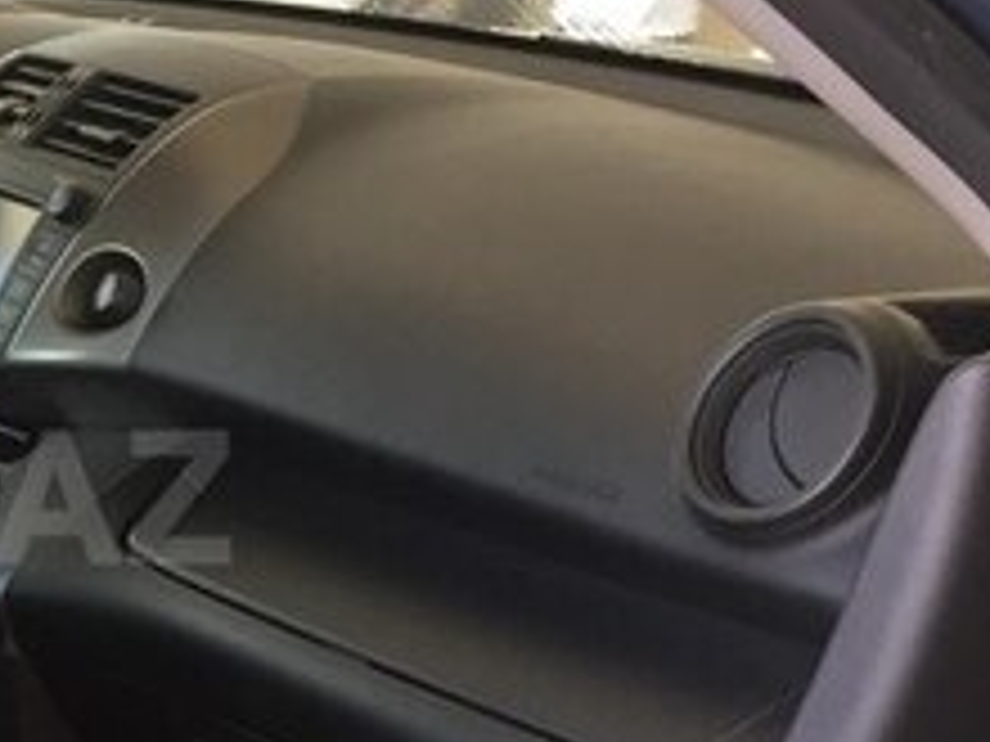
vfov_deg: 16.9
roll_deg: -3.4
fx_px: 2488
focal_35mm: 87
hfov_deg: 20.8
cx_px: -230
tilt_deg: -17.1
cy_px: 497
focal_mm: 4.15
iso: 80
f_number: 2.2
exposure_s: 1/33
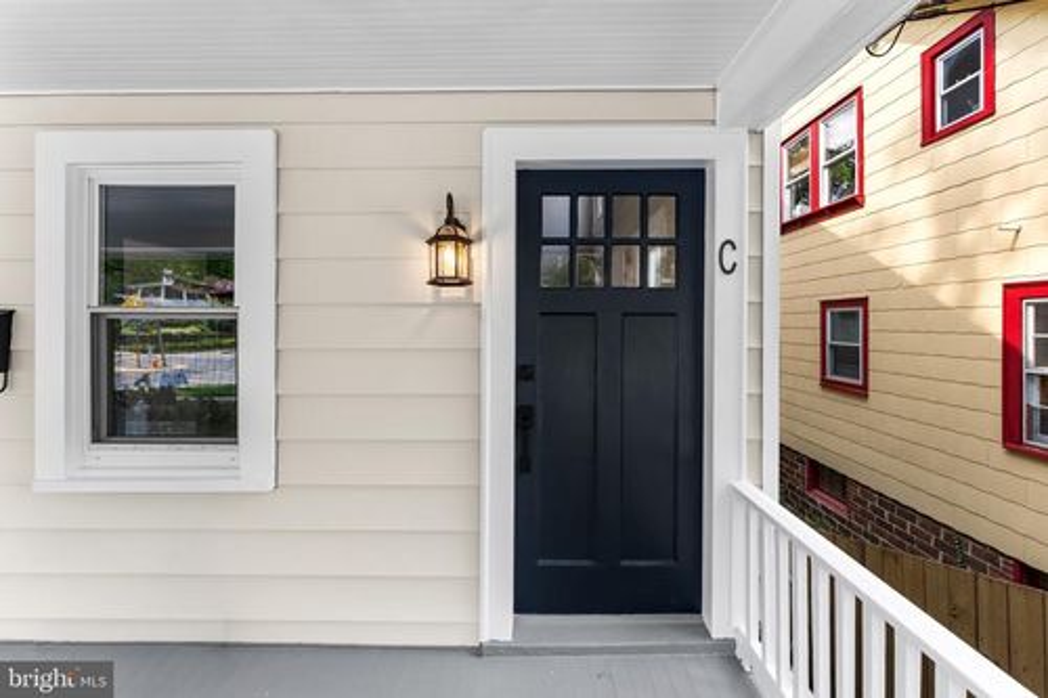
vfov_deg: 81.2
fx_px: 407
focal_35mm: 14
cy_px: 349
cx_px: 524
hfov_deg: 104.3
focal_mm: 14
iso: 250
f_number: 7.1
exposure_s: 1/640
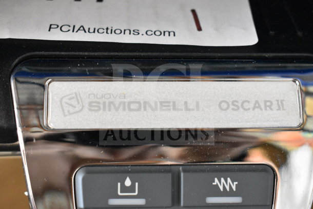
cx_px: 156
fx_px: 522
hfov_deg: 33.4
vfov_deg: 22.6
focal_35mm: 60
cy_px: 104
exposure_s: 1/60
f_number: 4.8
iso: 5000
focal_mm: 40
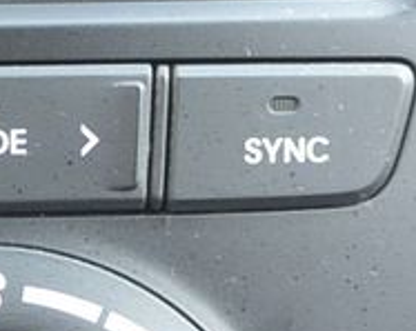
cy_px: 268
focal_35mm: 139
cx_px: -78
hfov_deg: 13.5
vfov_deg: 11.0
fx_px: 1709
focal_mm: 10
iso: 400
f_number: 3.5
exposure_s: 1/60
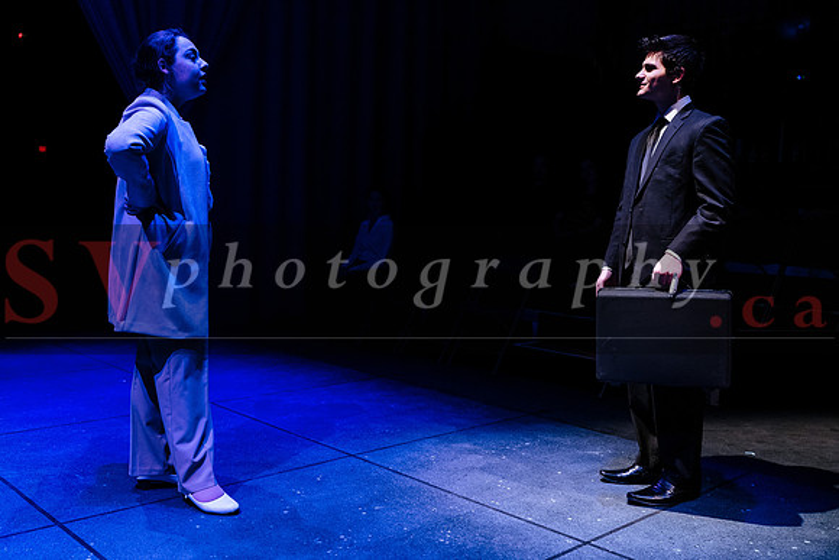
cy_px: 280
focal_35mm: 35
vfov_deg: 37.9
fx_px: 816
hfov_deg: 54.4
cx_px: 420
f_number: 2.8
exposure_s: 1/80
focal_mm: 35
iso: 1600
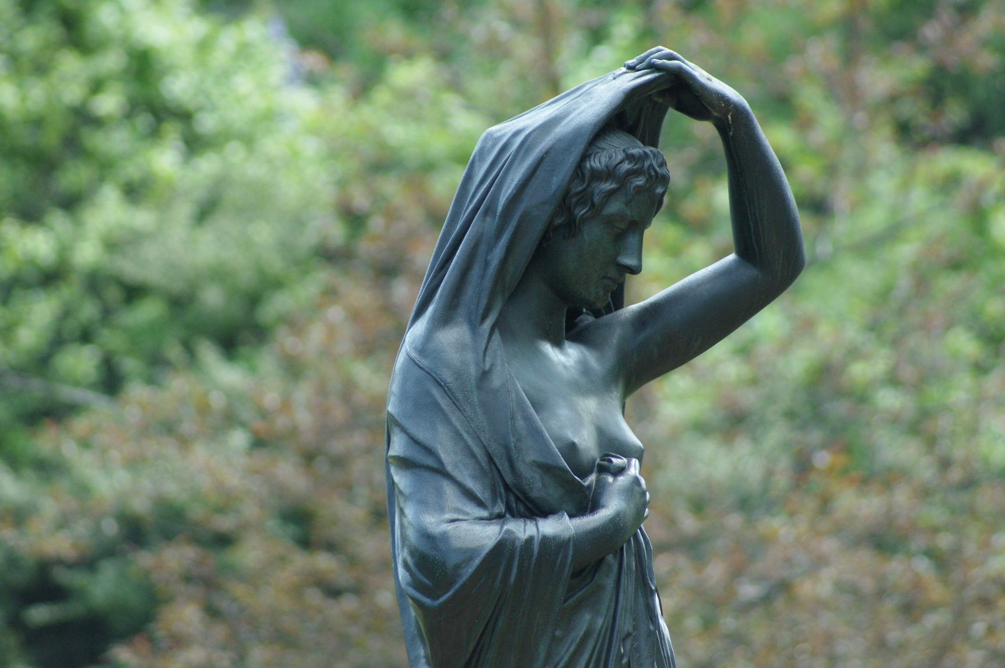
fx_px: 9620
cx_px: 502
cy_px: 334
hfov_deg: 6.0
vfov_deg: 4.0
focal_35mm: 345
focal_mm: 230
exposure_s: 1/250
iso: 400
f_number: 5.6
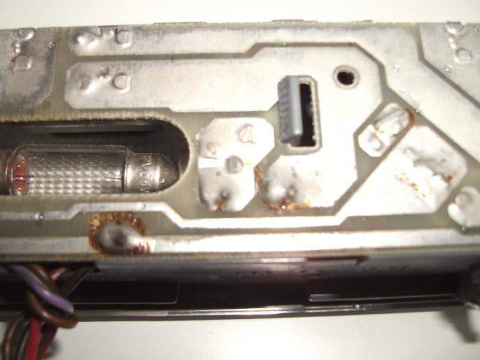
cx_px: 214
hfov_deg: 16.6
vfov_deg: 12.4
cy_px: 166
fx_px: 1650
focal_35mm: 119
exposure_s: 1/640
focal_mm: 17.4
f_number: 4.8
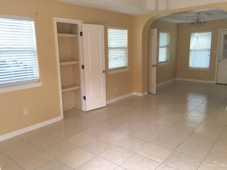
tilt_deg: -9.8
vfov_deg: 48.2
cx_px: 114
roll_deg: +1.3
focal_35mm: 29
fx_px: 190
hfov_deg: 61.7
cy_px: 85
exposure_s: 1/30
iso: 25
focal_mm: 4.15
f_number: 2.2
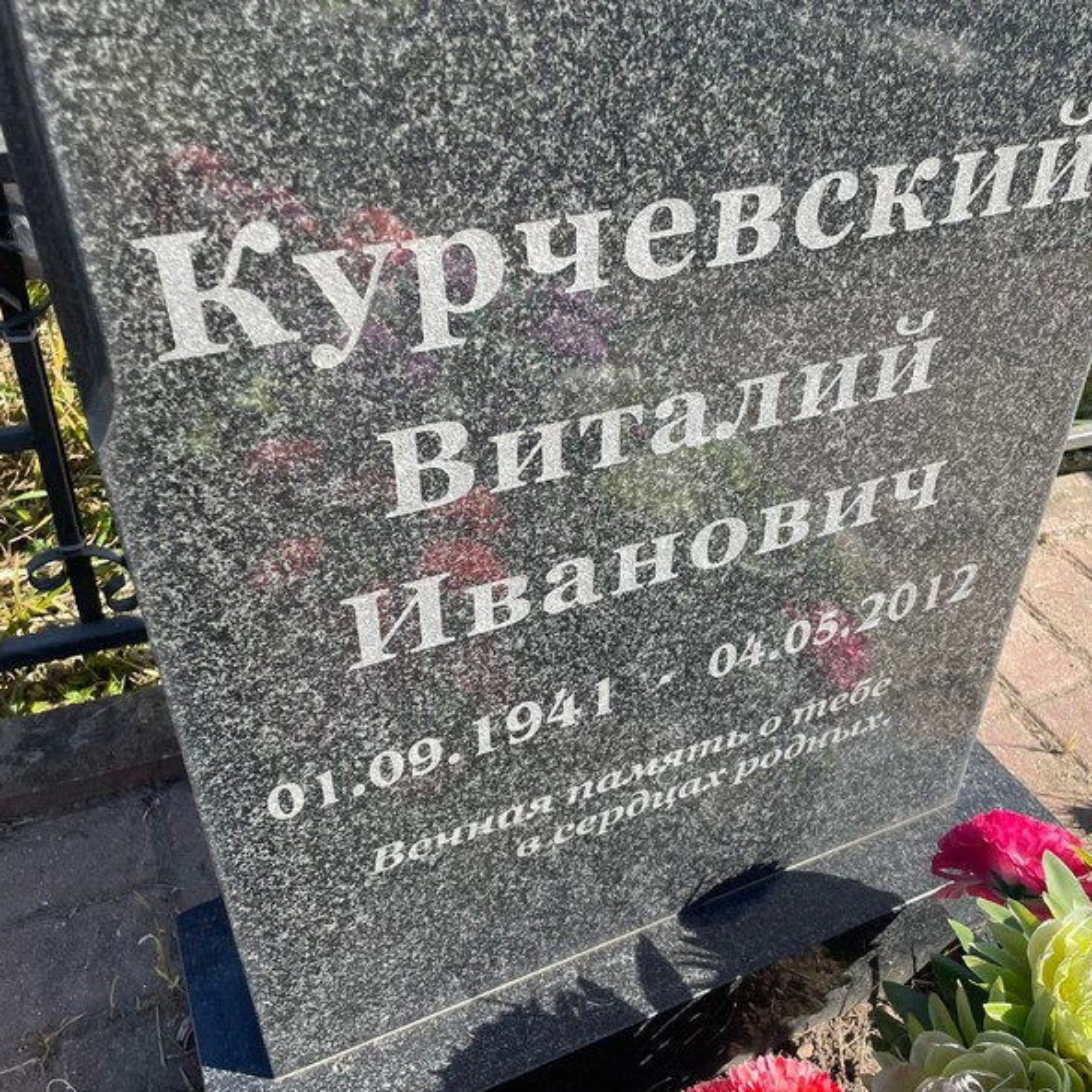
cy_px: 545
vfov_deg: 52.5
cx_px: 591
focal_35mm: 31
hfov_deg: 52.5
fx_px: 1106
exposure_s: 1/1092
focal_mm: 4.2
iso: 32
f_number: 1.6
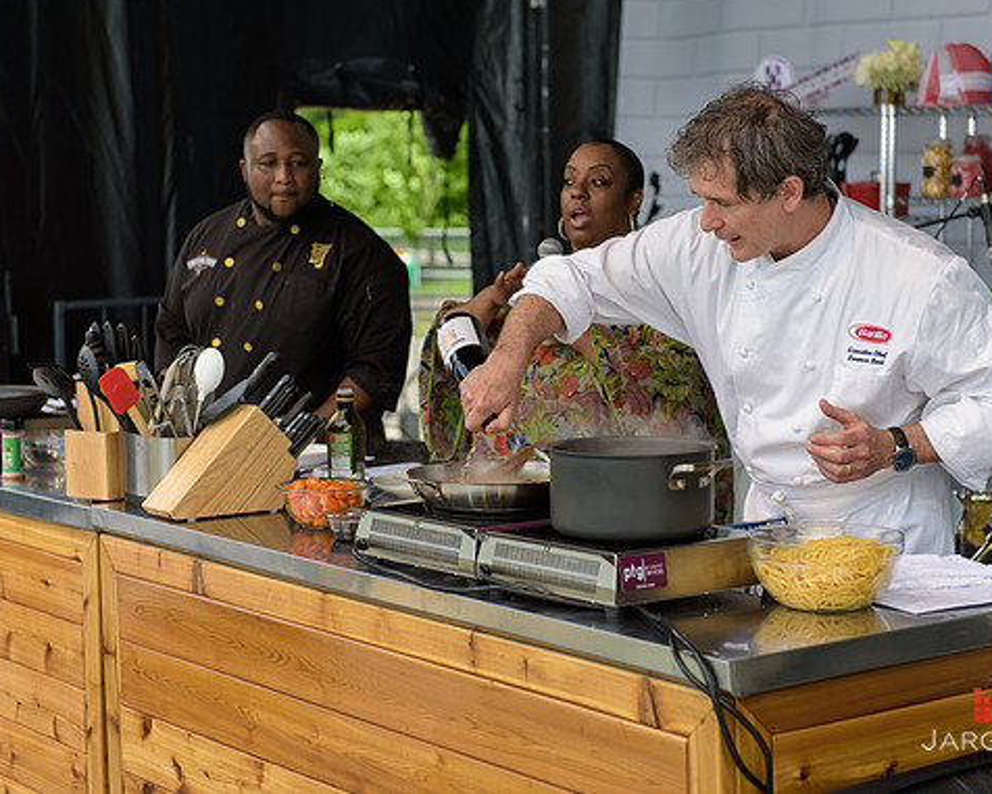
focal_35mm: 80
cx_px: 517
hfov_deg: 23.8
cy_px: 393
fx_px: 2349
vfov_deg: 19.2
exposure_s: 1/1250
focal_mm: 70
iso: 200
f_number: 3.2
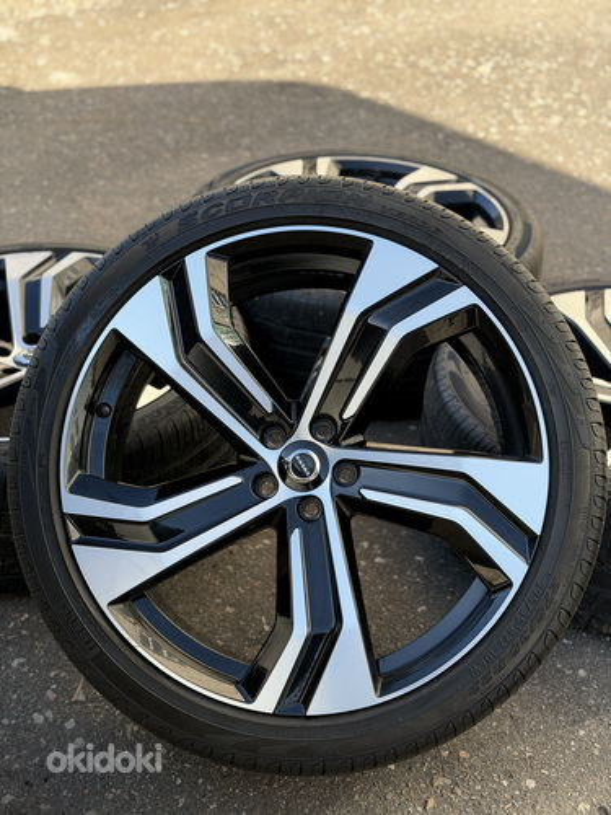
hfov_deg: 30.3
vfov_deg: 39.7
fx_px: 1130
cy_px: 408
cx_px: 306
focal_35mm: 48
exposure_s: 1/786
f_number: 1.78
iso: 64
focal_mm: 6.76
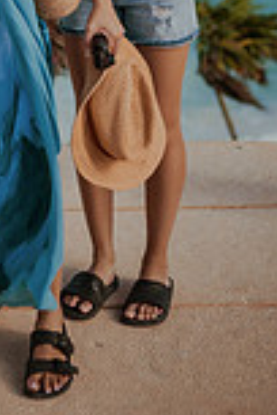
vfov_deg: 18.3
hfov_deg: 13.0
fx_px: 1189
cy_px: -146
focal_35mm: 103
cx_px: -41
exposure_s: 1/4000
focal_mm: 35
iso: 100
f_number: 1.8
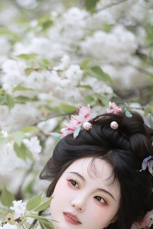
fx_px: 1097
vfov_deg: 11.8
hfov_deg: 8.0
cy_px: 224
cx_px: 20
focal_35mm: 172
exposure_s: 1/1600
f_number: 1.4
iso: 100
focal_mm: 85
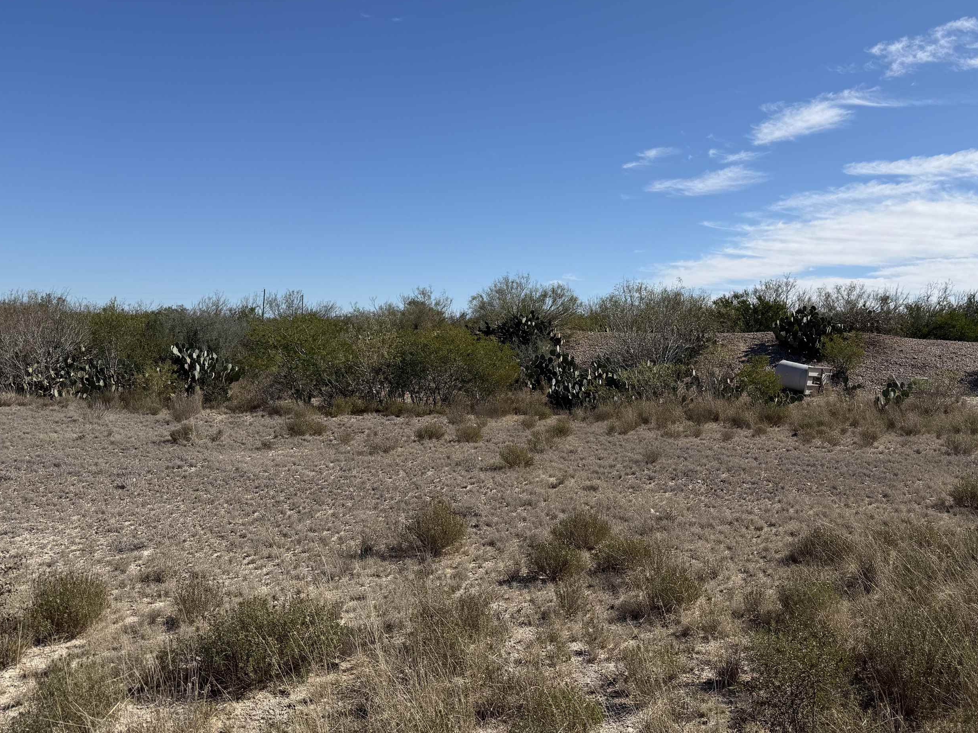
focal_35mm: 30
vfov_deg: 46.6
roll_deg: -1.8
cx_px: 569
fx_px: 848
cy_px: 307
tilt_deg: +1.2
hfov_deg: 59.6
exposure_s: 1/8130
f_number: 1.78
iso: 80
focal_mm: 6.76
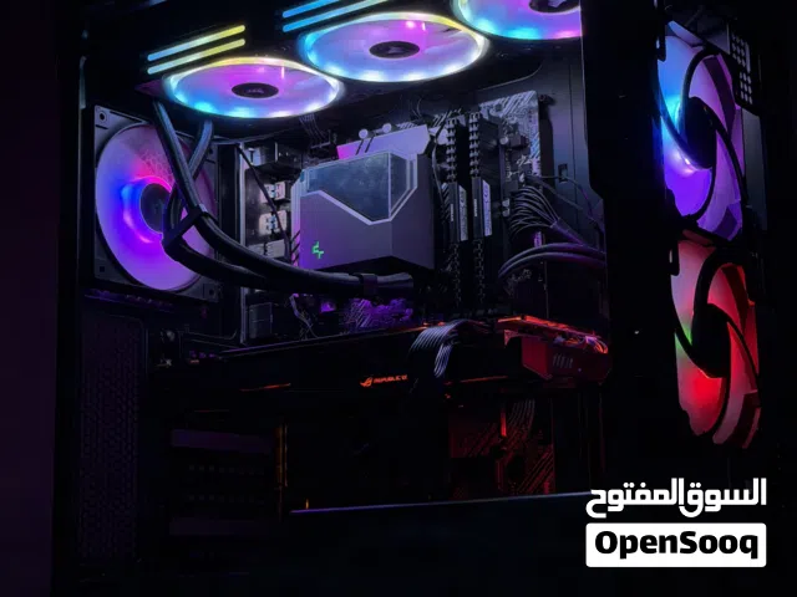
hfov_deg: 39.7
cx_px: 398
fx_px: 1105
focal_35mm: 48
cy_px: 298
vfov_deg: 30.3
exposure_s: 1/60
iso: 125
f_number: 1.78
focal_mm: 6.76
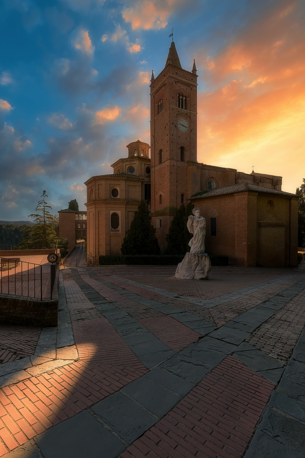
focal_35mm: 17
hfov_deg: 70.5
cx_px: 152
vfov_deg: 93.3
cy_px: 229
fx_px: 216
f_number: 8
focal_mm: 17
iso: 64
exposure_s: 1/100
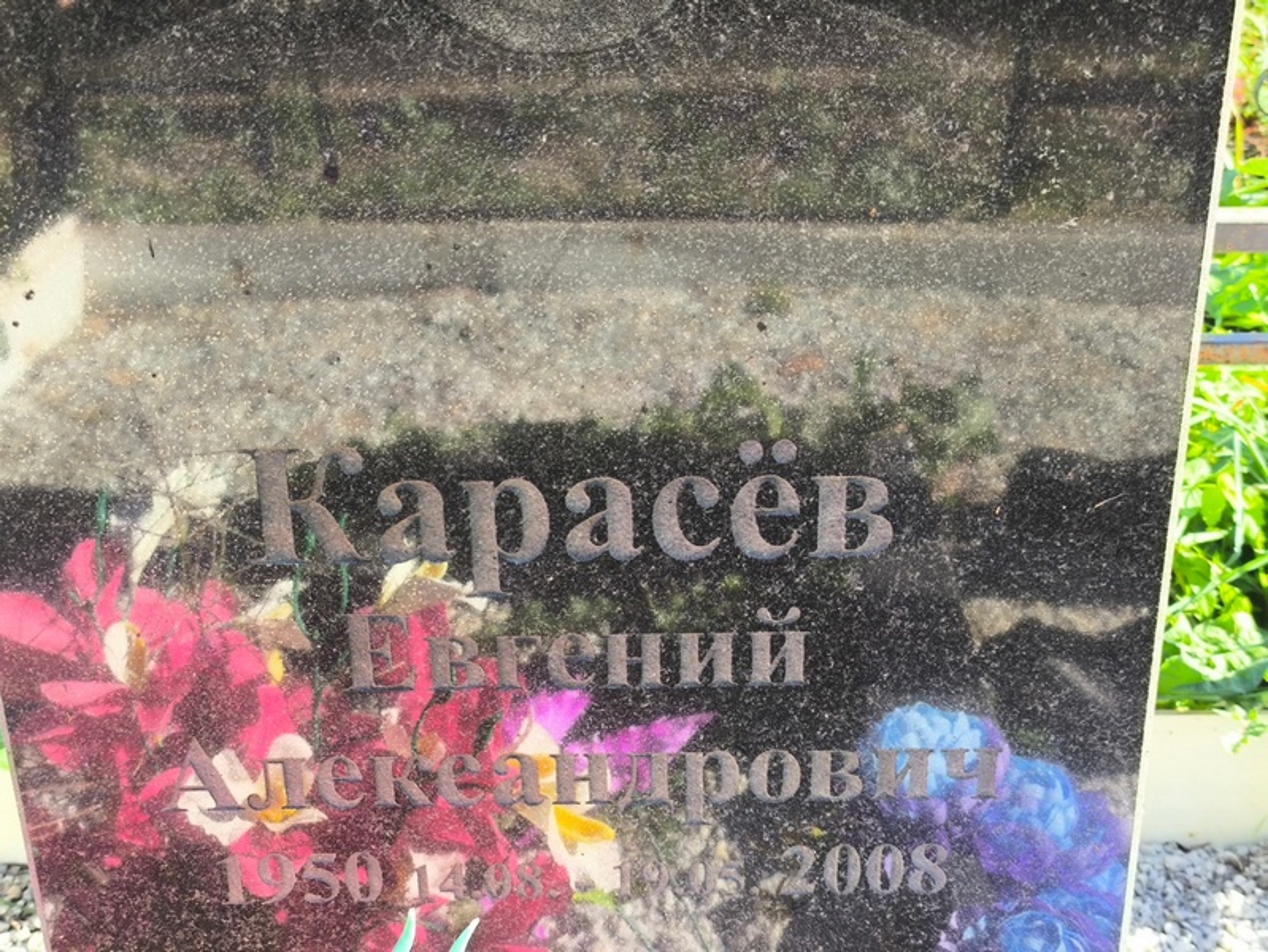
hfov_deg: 38.2
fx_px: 1832
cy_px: 476
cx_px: 634
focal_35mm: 50
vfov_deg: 29.1
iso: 50
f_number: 1.7
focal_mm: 4.71
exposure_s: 1/131
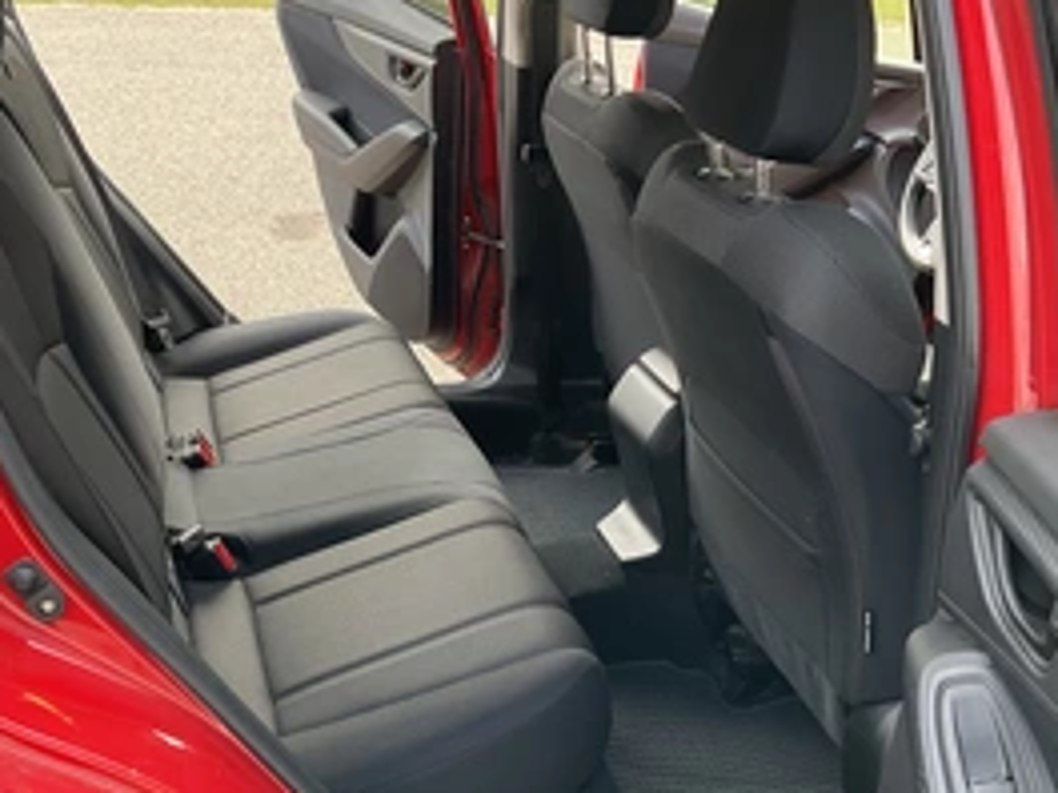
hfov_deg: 42.8
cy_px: 489
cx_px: 433
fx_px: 1345
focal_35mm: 44
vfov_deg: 32.7
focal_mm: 3
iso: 32
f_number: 1.8
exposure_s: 1/146
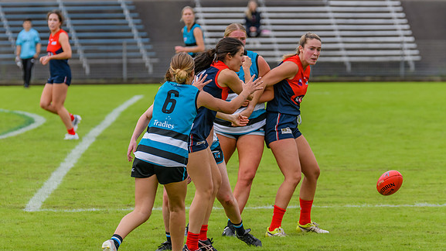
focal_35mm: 428
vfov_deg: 2.8
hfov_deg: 5.0
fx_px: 5059
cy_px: 165
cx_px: 224
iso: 800
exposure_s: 1/2000
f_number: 6.3
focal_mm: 310
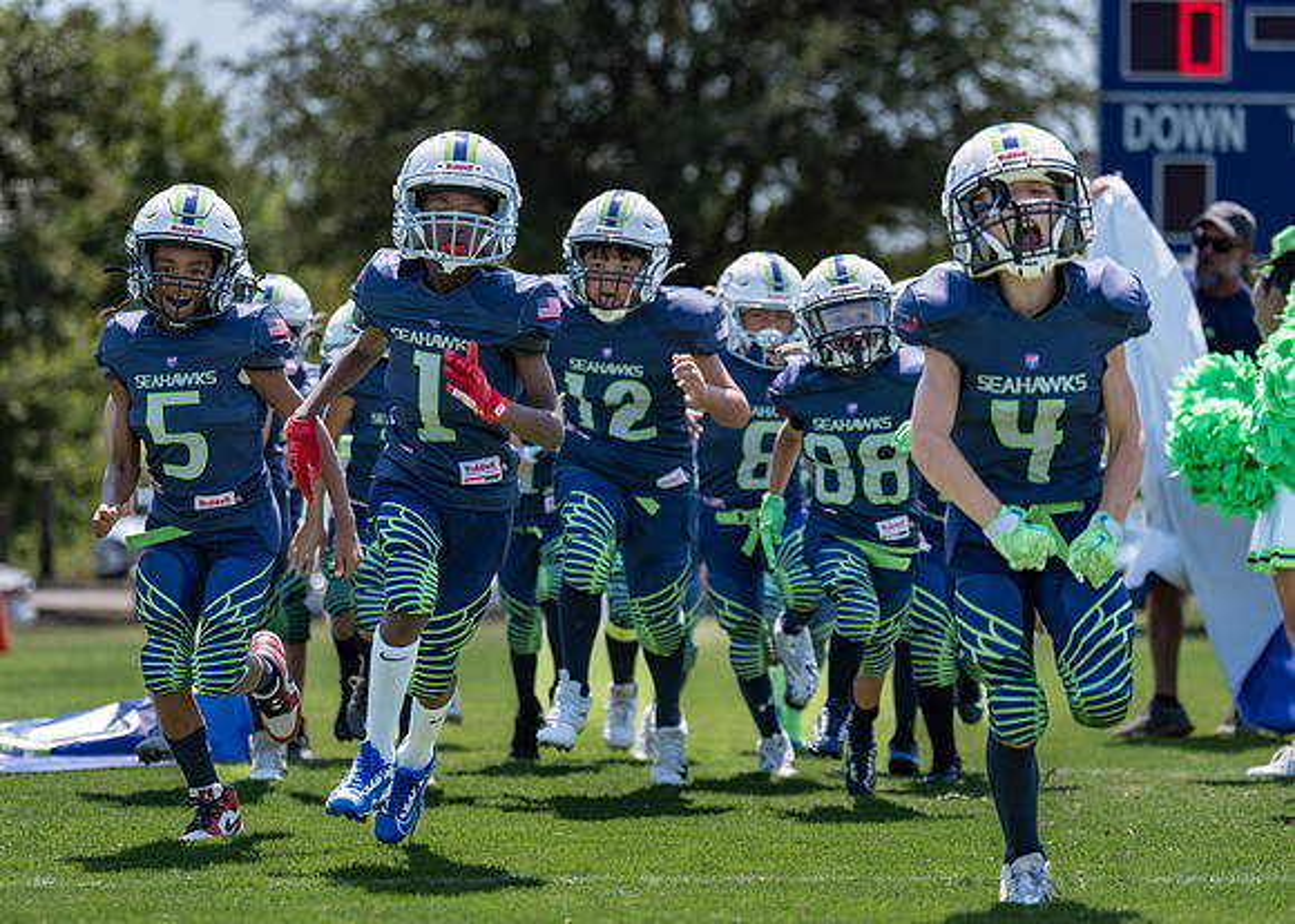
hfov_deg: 15.2
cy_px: 495
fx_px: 4857
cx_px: 601
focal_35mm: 132
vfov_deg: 10.9
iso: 100
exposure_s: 1/1250
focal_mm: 117
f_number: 2.8
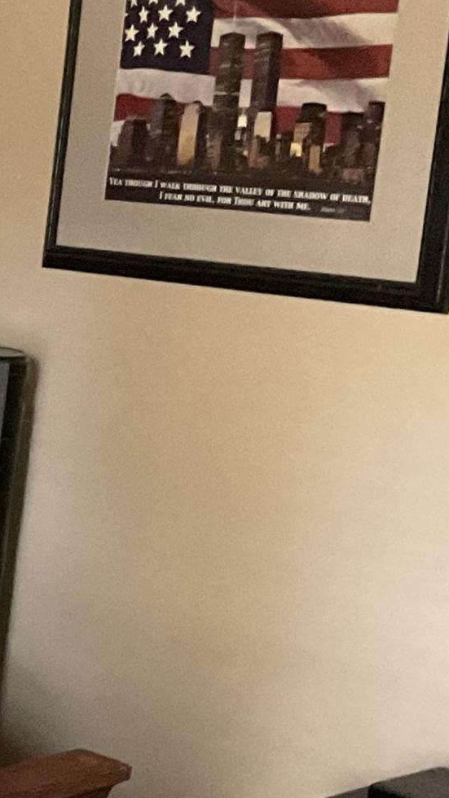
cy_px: 511
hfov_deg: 10.5
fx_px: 2096
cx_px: -643
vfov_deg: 21.5
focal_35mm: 99
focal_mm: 3
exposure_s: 1/30
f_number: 1.8
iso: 500
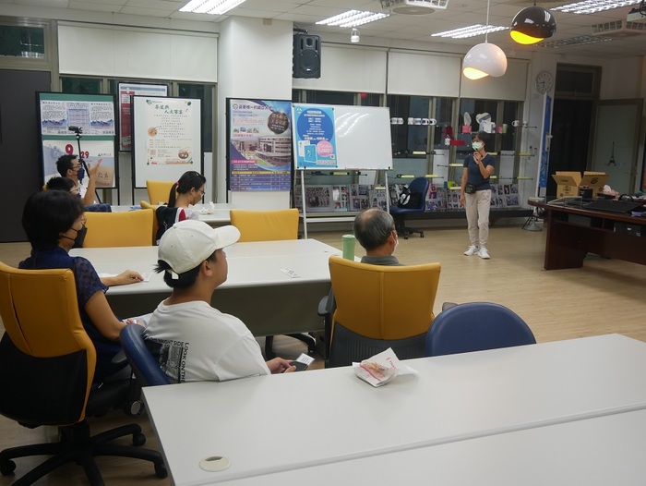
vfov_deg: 39.7
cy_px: 243
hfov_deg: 51.3
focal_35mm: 36
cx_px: 323
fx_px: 672
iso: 320
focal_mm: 18
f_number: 4.2
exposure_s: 1/60
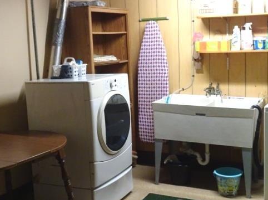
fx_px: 395
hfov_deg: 37.4
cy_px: 88
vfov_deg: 28.5
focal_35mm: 51
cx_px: 156
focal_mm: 4.1
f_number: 3.5
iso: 800
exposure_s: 1/15
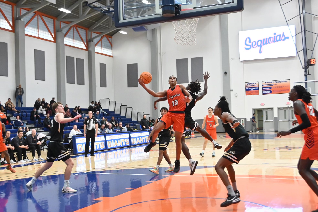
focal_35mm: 43
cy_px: 106
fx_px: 380
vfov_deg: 31.2
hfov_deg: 45.4
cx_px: 159
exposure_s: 1/500
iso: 6400
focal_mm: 29
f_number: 5
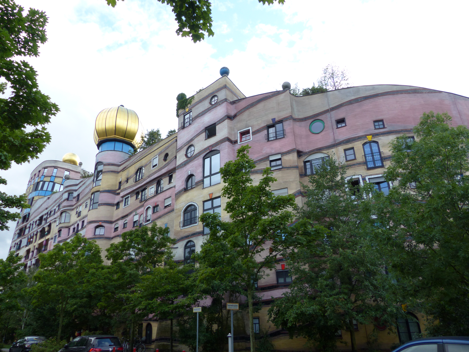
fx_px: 339
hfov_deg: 69.4
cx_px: 234
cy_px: 176
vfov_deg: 54.9
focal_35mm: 25
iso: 100
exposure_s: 1/320
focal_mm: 4.5
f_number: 2.8
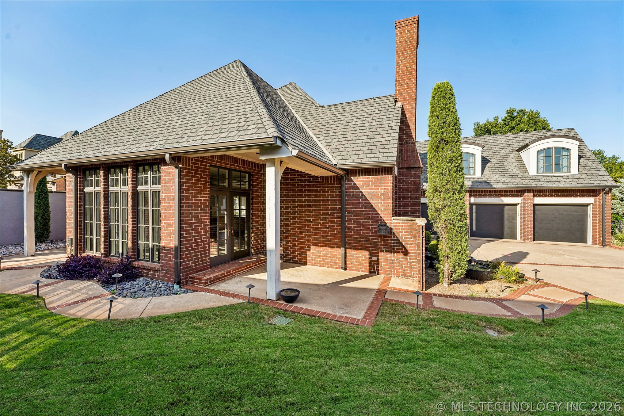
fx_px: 243
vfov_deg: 81.2
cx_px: 312
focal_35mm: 14
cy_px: 208
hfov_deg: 104.3
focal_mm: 14
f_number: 8
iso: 100
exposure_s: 1/125
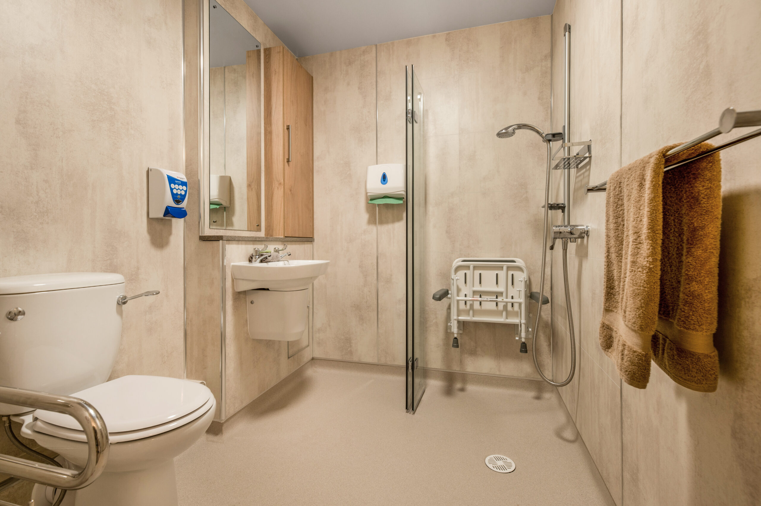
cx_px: 380
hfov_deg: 93.3
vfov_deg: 70.4
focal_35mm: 17
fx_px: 359
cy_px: 253
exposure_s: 1/6
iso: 200
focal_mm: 17
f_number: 8
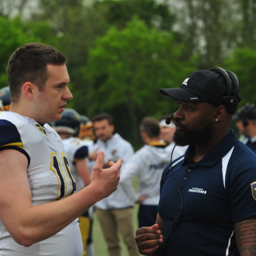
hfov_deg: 10.0
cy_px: 128
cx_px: 105
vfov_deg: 10.0
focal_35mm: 174
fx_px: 1456
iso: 1000
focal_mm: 135
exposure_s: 1/1250
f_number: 5.6
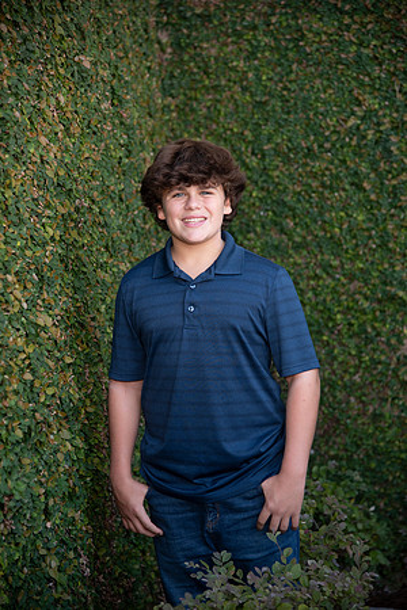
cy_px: 305
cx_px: 204
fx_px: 1458
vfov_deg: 23.6
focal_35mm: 86
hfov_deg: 15.9
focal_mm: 86
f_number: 4
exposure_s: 1/250
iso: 640
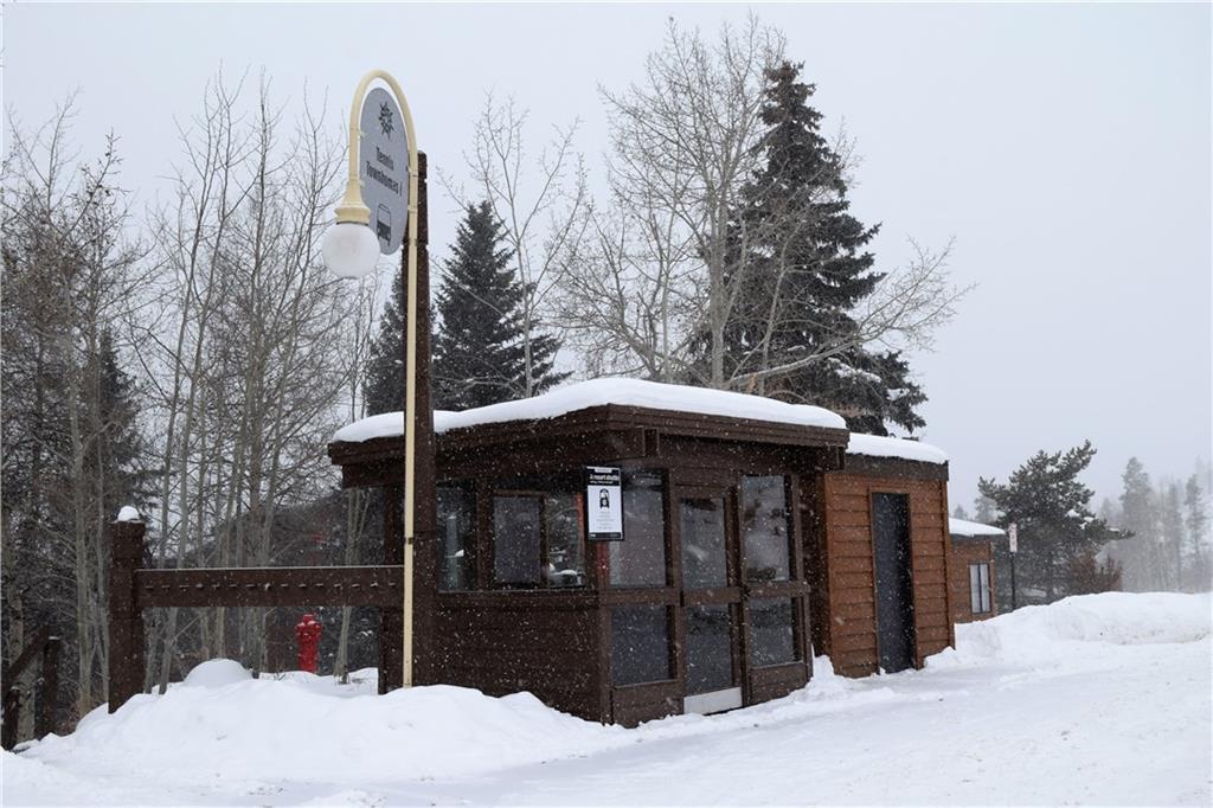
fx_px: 1364
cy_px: 404
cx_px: 606
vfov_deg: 33.0
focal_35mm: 40
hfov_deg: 47.9
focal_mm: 27
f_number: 7.1
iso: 400
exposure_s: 1/200
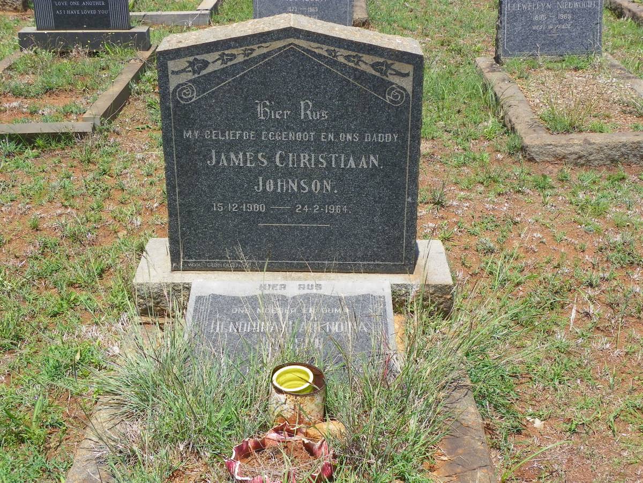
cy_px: 242
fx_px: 1003
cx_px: 322
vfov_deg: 27.0
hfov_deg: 35.5
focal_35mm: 54
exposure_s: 1/200
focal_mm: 9.6
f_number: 5
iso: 64
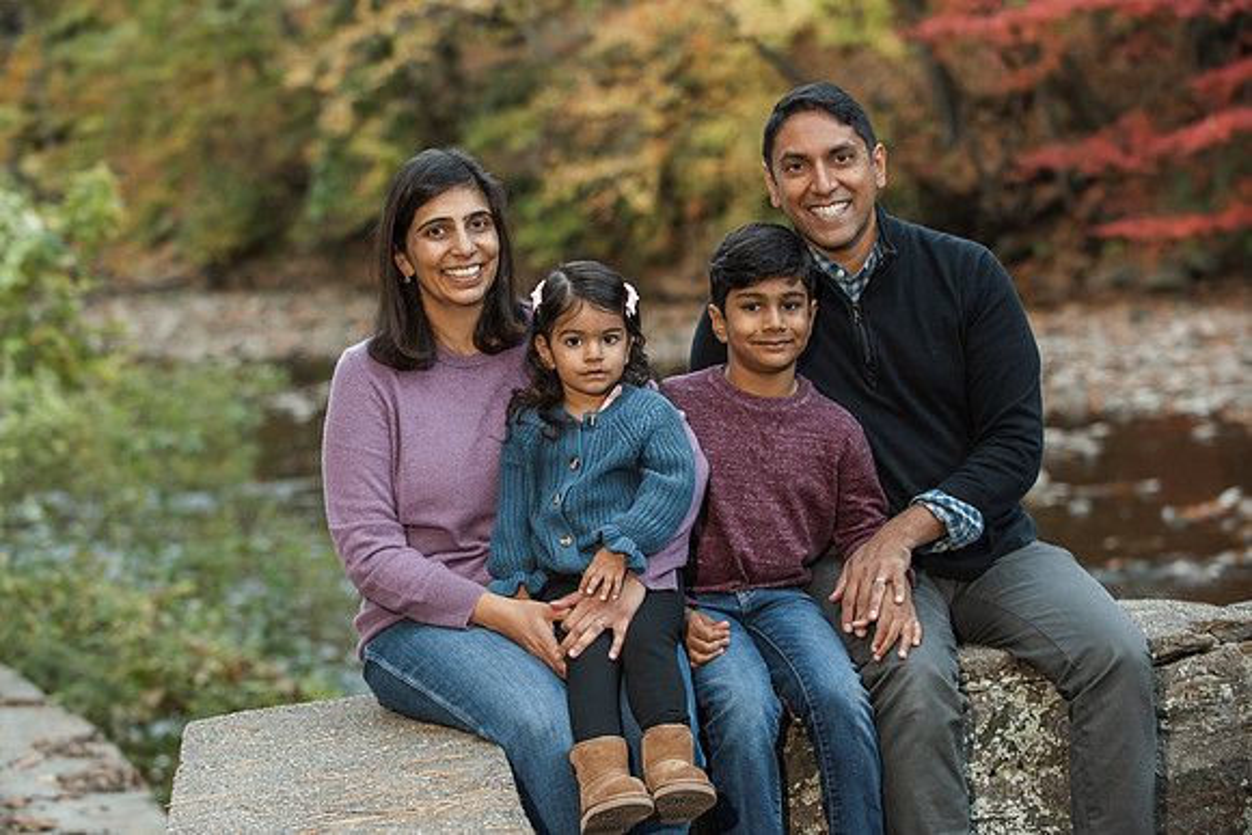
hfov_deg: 21.8
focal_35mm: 94
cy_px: 401
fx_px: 3256
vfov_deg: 14.6
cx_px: 601
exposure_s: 1/125
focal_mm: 90
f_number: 4
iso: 640
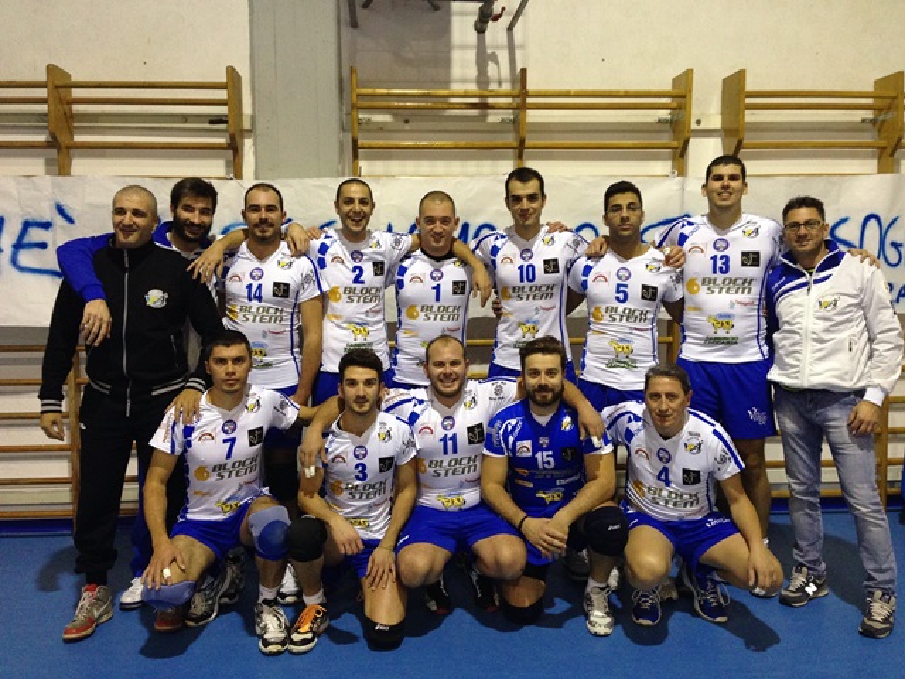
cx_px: 452
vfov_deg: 42.9
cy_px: 340
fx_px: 863
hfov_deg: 55.4
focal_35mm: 33
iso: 200
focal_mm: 4.12
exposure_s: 1/20
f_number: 2.4
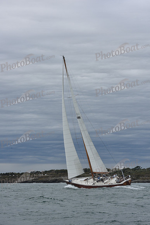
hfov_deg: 16.7
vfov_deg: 24.8
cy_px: 112
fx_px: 512
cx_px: 75
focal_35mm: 82
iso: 400
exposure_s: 1/1000
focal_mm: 82
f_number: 9
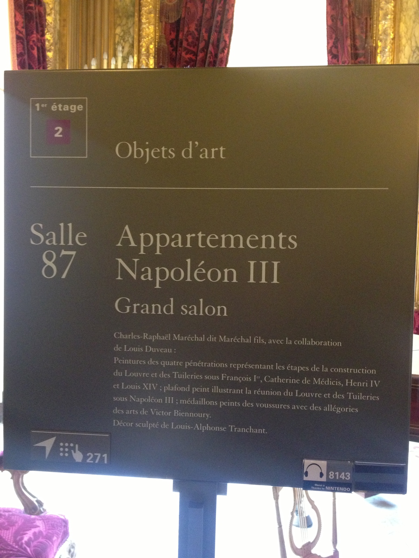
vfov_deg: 52.6
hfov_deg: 40.7
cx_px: 210
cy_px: 279
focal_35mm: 35
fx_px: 565
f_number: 2.4
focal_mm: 4.28
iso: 320
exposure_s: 1/20
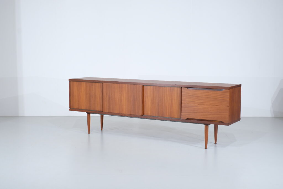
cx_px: 142
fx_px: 417
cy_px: 94
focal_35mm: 53
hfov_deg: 37.5
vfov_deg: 25.5
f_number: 8
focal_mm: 35
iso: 800
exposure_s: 1/28
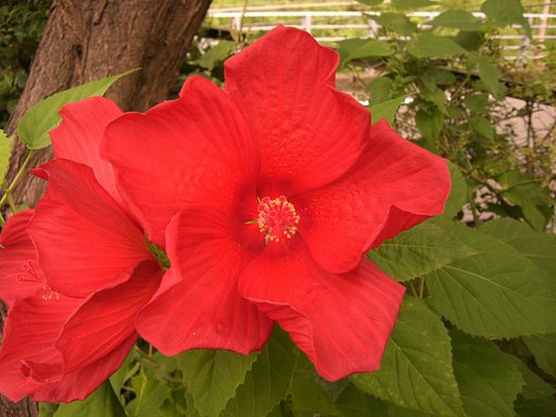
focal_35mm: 38
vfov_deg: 37.7
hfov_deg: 49.0
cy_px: 208
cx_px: 278
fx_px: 610
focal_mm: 6.2
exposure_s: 1/80
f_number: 2.7
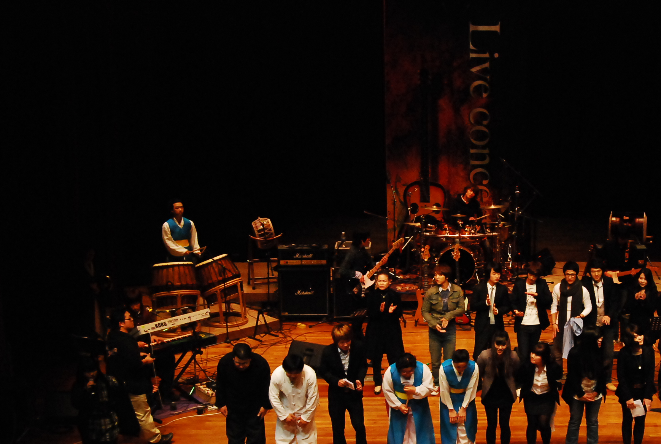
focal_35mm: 80
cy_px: 297
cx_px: 464
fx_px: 1472
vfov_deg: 17.1
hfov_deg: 25.1
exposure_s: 1/200
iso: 1600
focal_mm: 32
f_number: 7.1
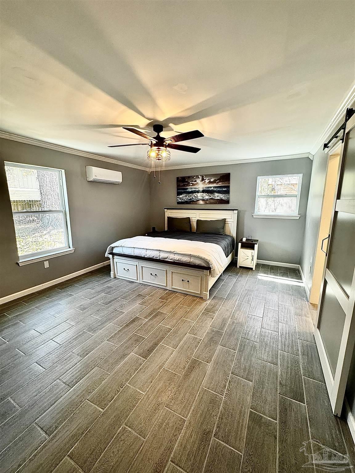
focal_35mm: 14
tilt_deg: -10.7
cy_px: 236
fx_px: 191
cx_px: 178
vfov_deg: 102.1
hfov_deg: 85.7
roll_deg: +0.4
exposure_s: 1/60
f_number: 2.2
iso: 250
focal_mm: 2.22
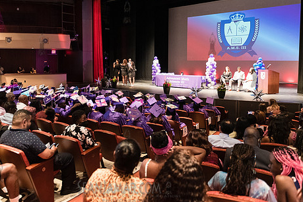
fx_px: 261
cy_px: 76
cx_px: 127
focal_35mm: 31
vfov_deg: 42.0
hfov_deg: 60.0
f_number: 2.8
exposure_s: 1/160
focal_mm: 24
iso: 4000
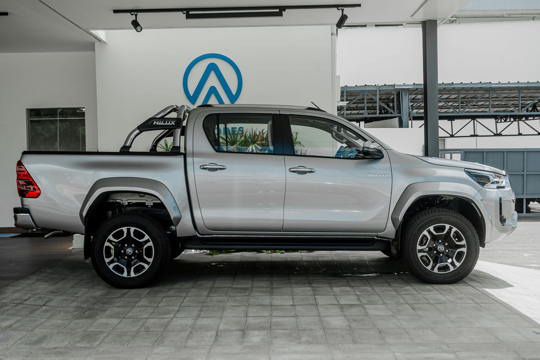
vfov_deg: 32.4
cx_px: 275
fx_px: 619
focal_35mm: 41
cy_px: 180
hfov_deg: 47.1
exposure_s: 1/160
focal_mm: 40
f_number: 7.1
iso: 125
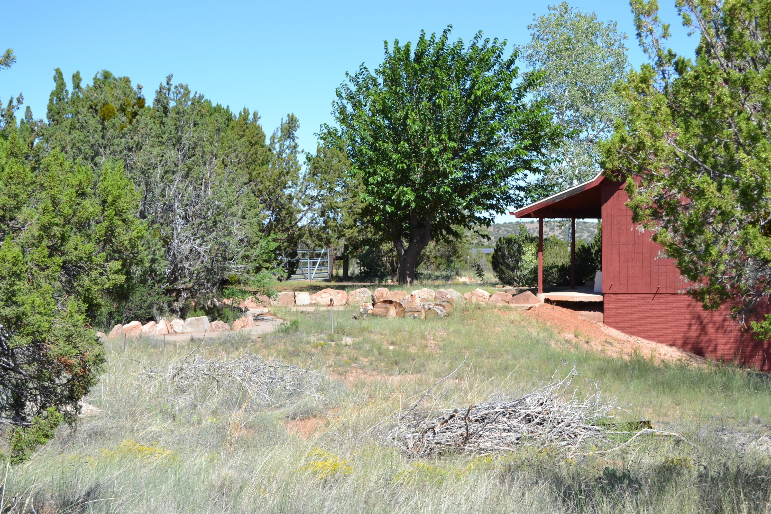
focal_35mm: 60
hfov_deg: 33.4
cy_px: 257
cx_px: 386
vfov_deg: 22.6
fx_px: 1285
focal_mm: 40
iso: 100
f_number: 7.1
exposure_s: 1/200
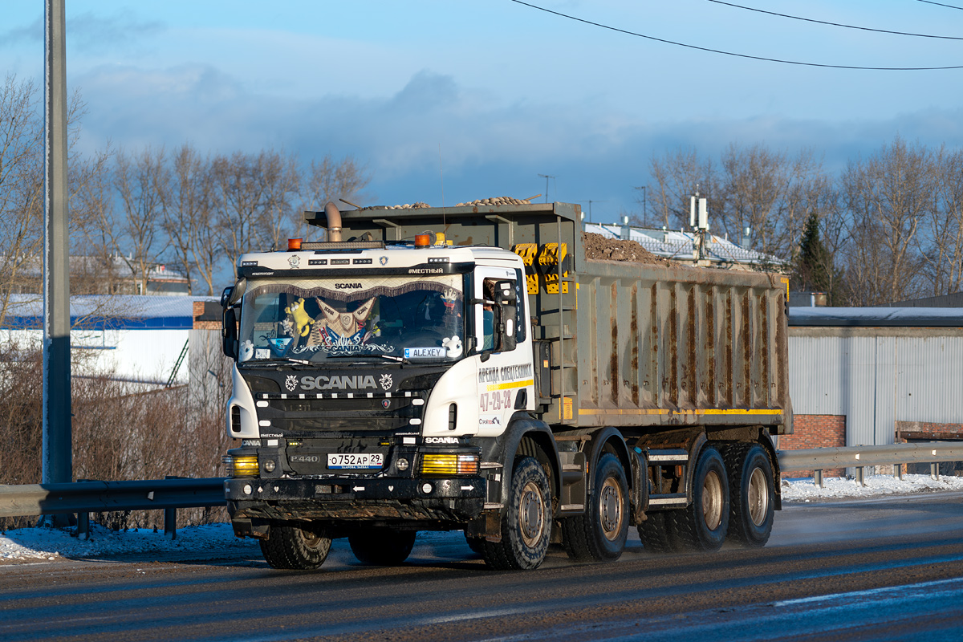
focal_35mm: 150
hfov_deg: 13.7
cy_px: 321
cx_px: 482
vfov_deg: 9.1
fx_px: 4012
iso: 200
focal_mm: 150
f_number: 7.1
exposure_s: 1/1250
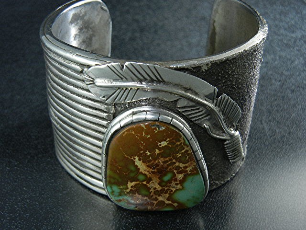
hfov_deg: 32.7
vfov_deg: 24.8
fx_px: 522
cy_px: 115
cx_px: 153
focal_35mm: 59
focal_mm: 10.6
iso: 200
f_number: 4
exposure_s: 1/30
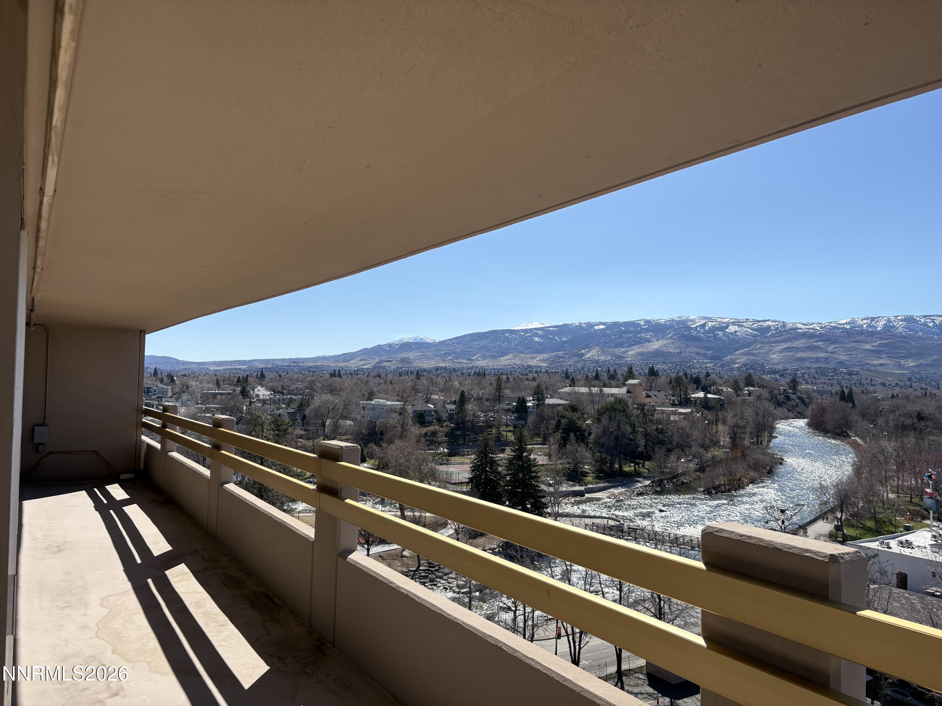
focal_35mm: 26
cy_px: 353
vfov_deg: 53.1
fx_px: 708
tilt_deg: +1.6
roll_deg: -0.6
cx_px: 471
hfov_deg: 67.3
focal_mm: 5.96
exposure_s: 1/4329
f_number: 1.6
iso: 50
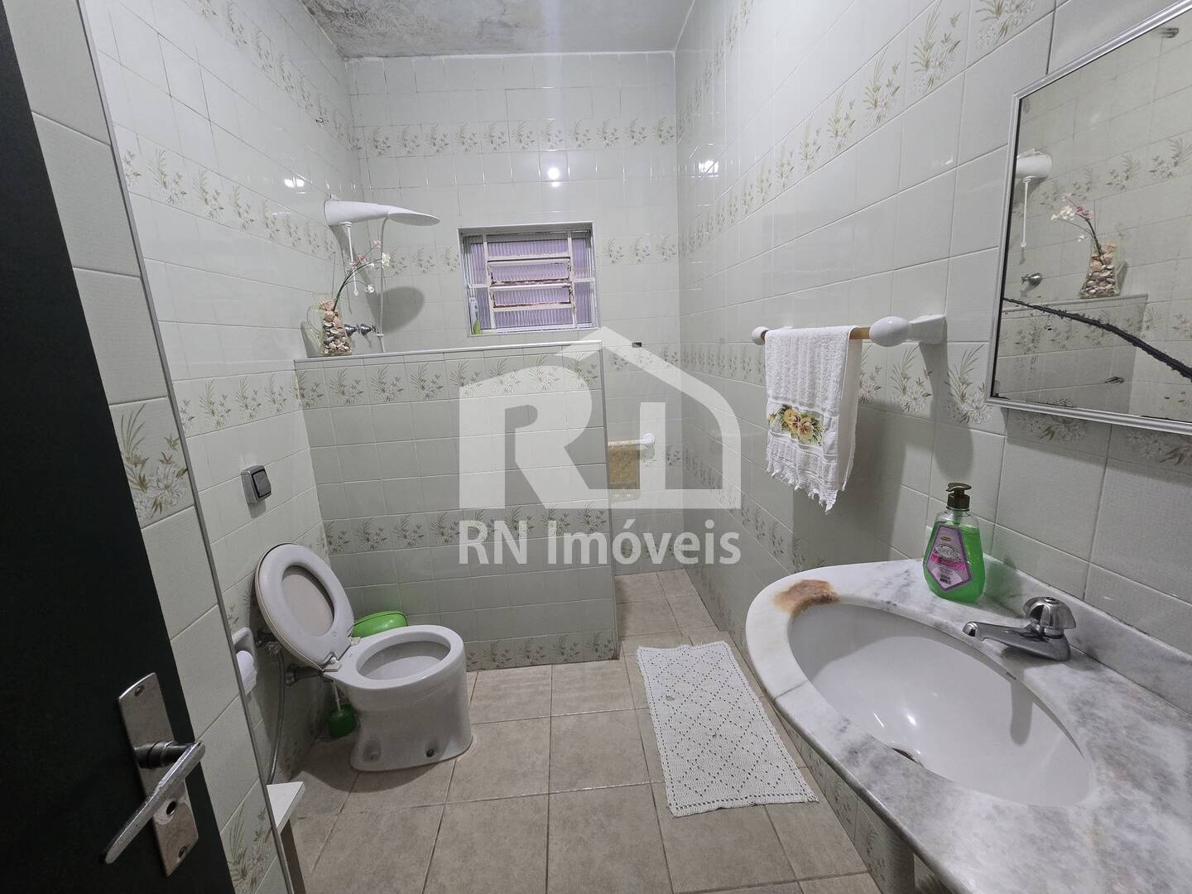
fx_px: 448
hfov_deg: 106.2
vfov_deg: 89.9
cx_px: 596
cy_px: 447
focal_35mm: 13
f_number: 2.2
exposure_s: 1/60
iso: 320
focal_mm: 2.2
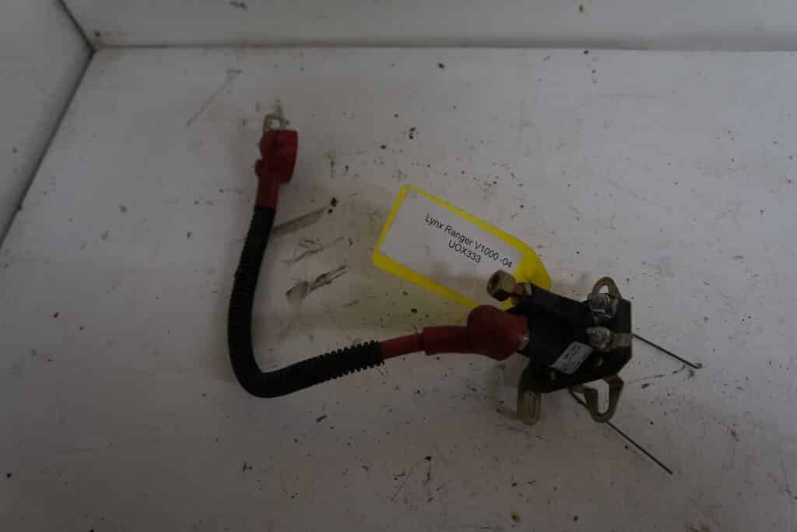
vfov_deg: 41.7
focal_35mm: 32
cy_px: 266
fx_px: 697
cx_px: 398
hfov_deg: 59.5
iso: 640
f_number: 4
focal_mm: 21
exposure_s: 1/60
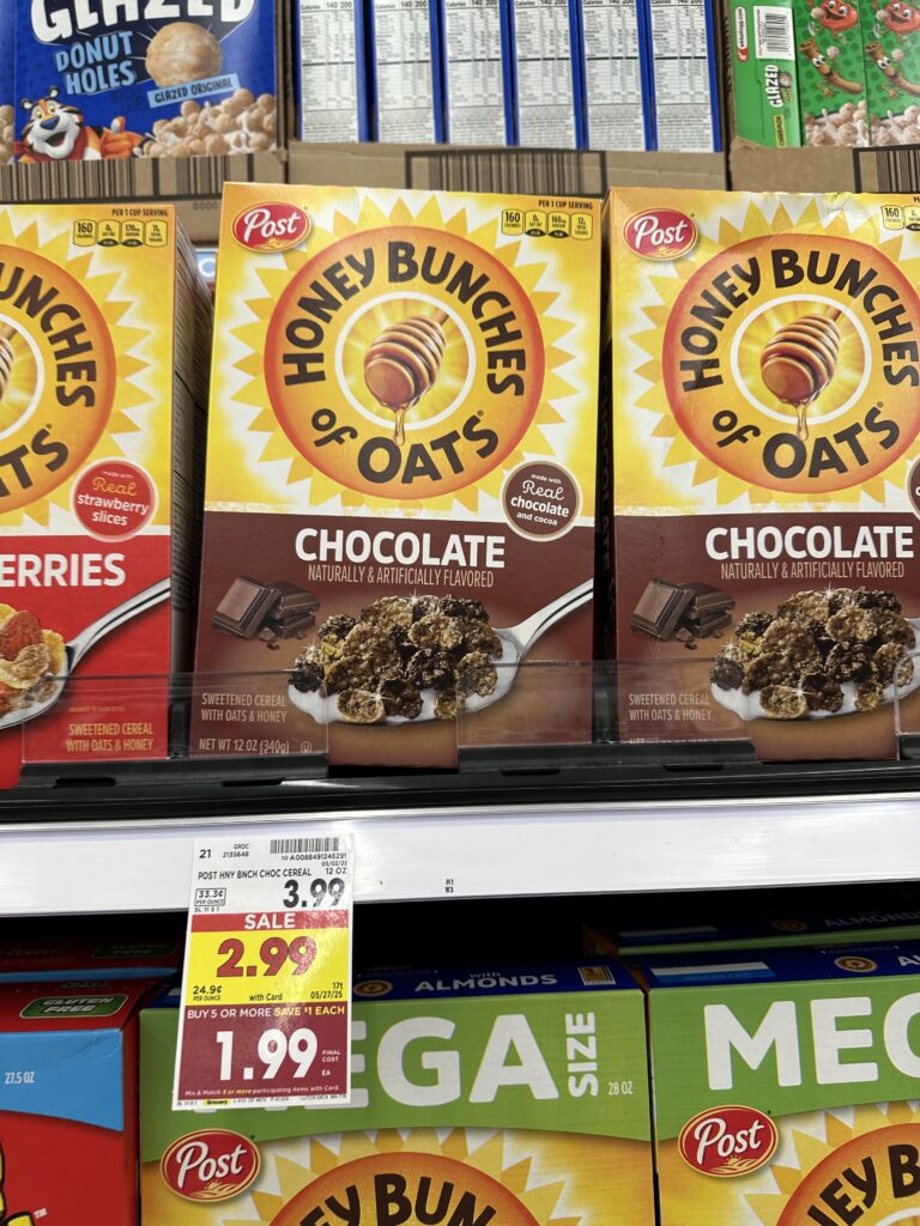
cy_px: 613
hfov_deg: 56.8
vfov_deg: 71.6
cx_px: 460
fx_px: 850
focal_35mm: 24
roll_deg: +0.6
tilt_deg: +5.1
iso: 64
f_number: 1.78
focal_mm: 6.86
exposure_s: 1/62
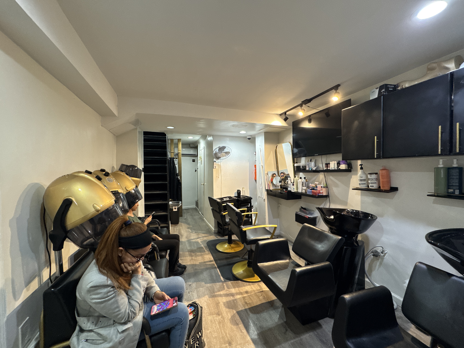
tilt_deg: -2.9
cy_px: 174
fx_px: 188
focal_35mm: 14
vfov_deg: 85.7
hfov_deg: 102.1
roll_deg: -1.3
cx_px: 232
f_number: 2.2
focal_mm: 2.22
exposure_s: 1/60
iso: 320
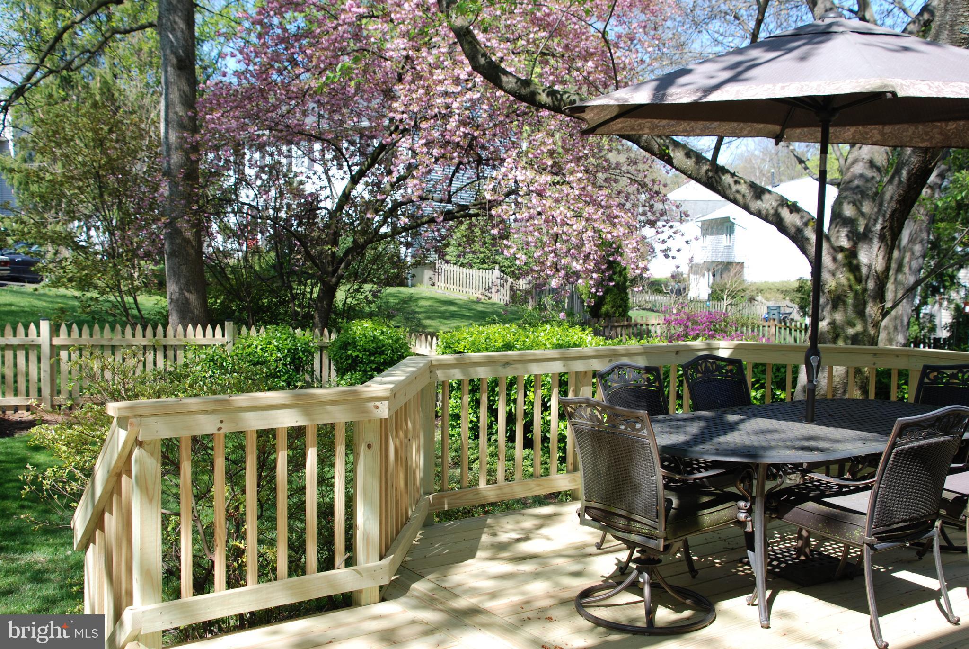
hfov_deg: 53.1
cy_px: 324
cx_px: 484
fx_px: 970
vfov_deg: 37.0
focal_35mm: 36
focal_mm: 24
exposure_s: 1/160
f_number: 6.3
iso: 100
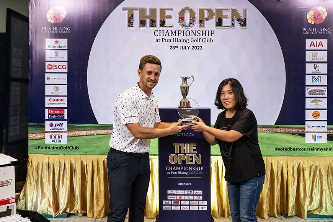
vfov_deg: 41.1
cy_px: 122
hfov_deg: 58.6
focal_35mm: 32
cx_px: 181
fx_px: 296
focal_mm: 29
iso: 2500
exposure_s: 1/200
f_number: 6.3
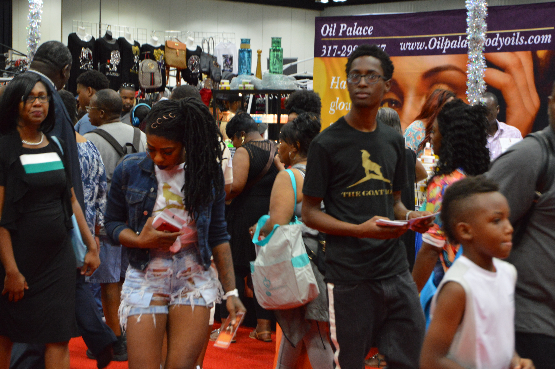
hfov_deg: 24.6
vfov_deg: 16.5
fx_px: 1271
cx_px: 278
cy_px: 184
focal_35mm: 82
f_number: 5.6
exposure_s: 1/60
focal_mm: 55
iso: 1250
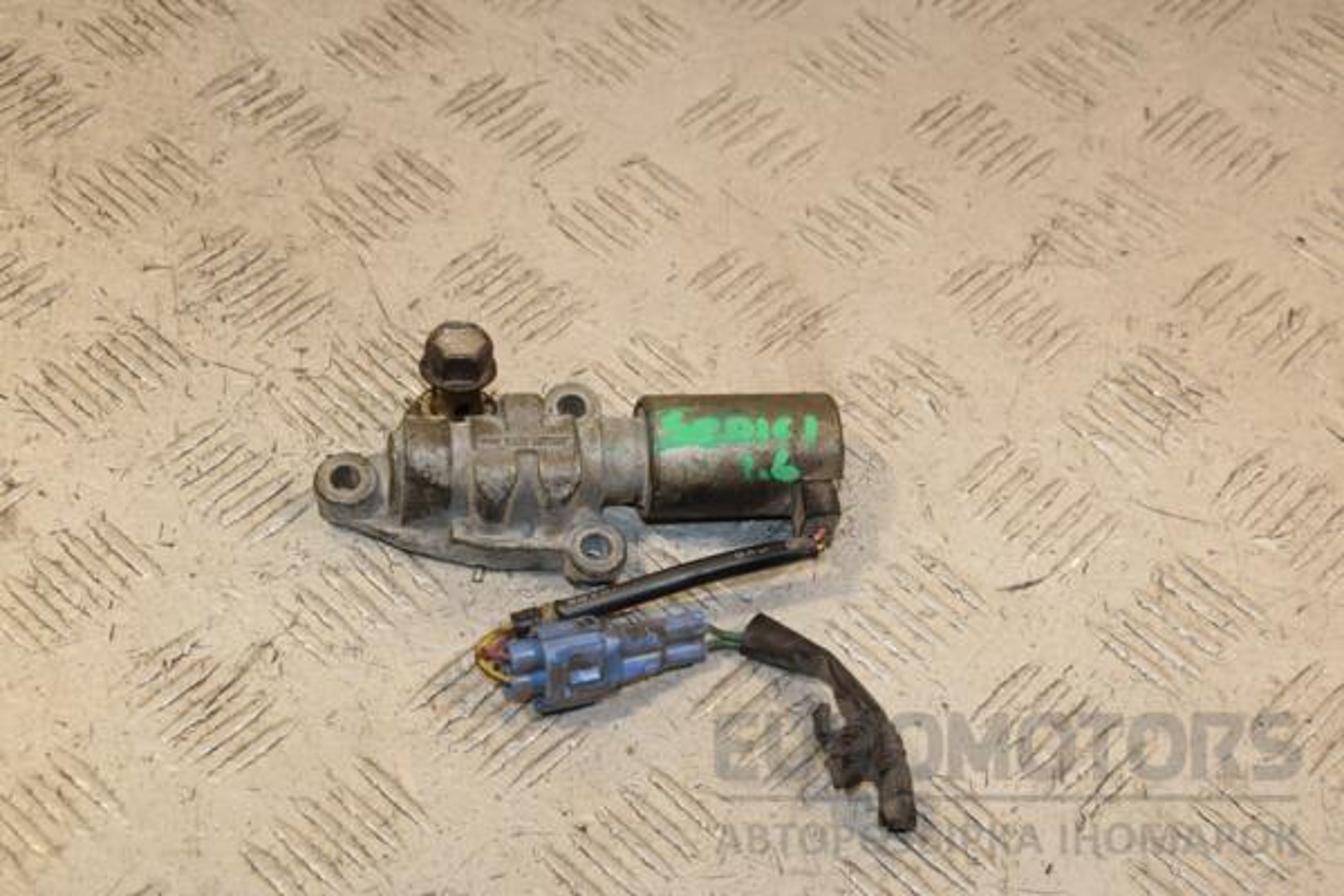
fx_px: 2688
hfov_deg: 28.1
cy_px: 448
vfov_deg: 18.9
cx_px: 672
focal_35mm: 72
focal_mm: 48
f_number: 9
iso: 800
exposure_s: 1/200
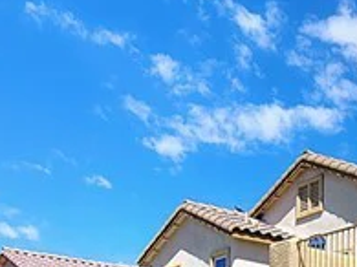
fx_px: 866
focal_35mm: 84
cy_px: 430
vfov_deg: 15.8
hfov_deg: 22.0
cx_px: 392
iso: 100
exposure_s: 1/608
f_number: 2.2
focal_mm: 2.13
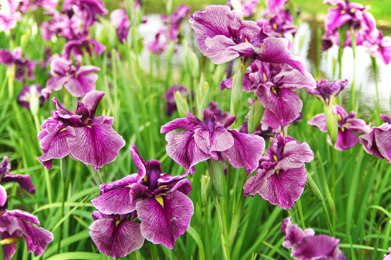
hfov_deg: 43.6
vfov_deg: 29.8
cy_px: 130
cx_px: 196
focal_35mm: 45
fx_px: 488
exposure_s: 1/800
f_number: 2.8
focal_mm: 30
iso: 200
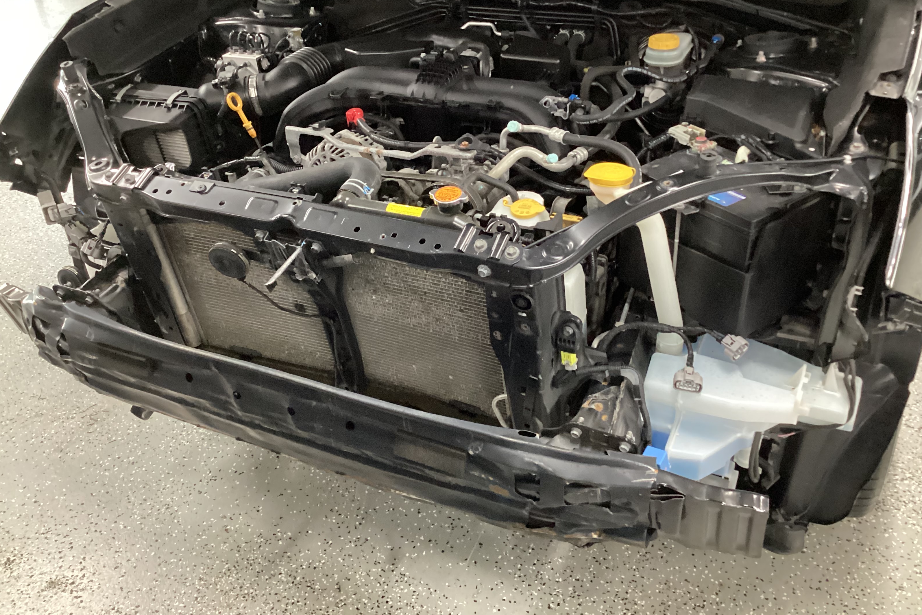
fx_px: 845
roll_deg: +3.1
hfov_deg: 57.2
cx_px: 464
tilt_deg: -32.4
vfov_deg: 39.9
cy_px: 271
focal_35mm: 33
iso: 640
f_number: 2.4
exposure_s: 1/30
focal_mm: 3.3
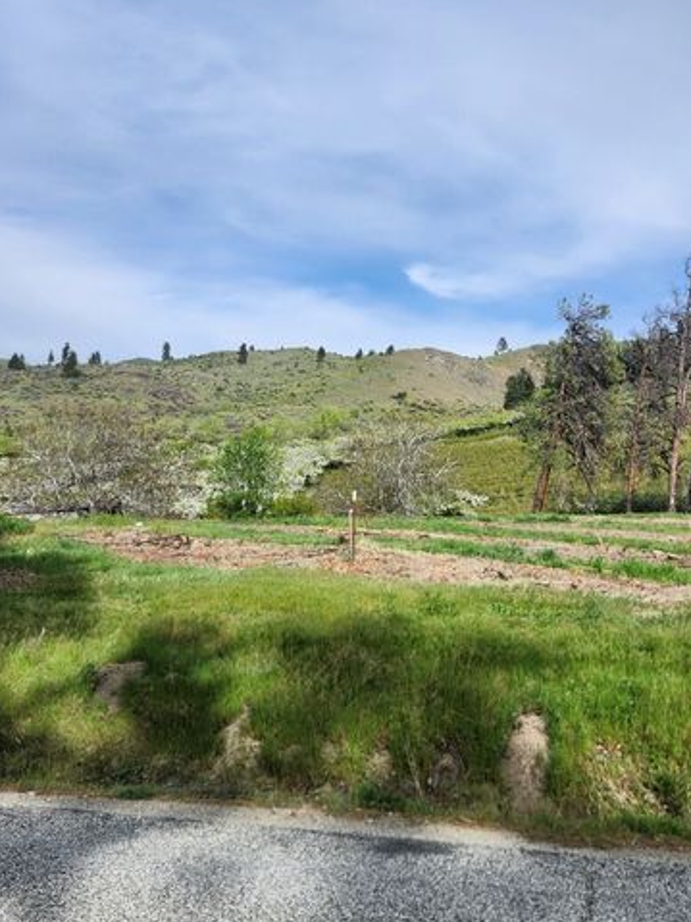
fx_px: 852
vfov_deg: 56.8
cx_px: 445
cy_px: 440
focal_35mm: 32
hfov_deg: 43.7
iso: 25
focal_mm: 5.54
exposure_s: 1/1785
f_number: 1.8
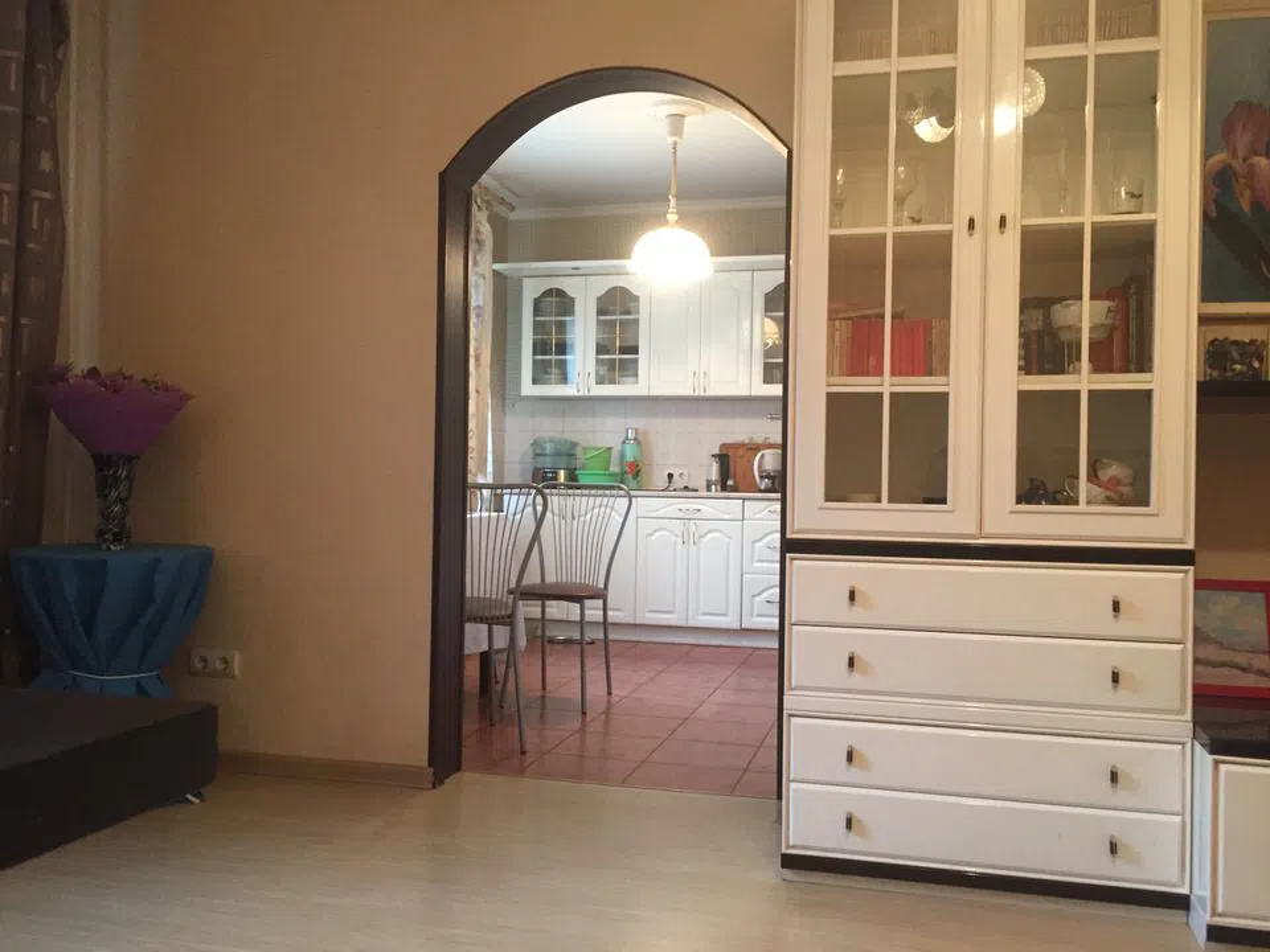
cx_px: 635
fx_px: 1064
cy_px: 476
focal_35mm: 29
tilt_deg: +0.4
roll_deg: -0.2
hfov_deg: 61.7
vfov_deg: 48.2
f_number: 2.2
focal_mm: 4.15
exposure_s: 1/20
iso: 250
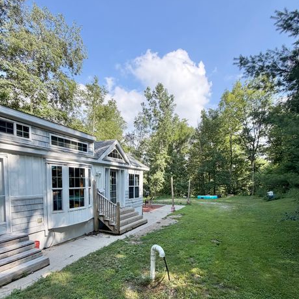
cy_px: 193
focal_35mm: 18
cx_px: 152
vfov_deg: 78.7
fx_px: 176
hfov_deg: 80.7
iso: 40
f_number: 2.2
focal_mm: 2.22
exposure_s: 1/559
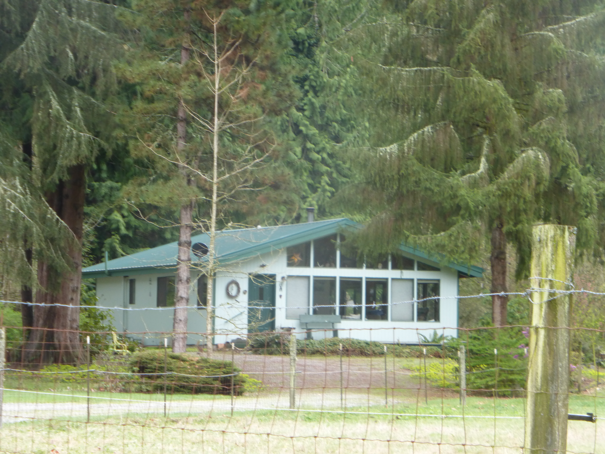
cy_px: 227
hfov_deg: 11.2
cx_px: 302
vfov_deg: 8.4
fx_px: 3076
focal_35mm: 176
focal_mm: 31.3
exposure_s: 1/80
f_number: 5.4
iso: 160
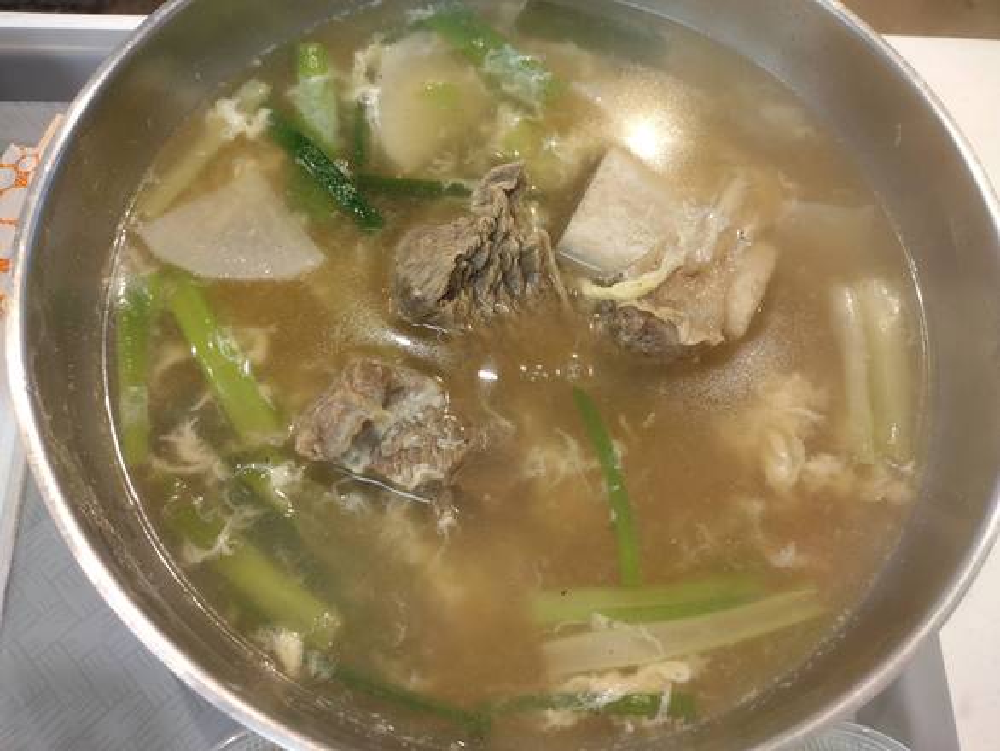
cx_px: 500
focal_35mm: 27
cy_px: 376
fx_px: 780
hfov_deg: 65.3
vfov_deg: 51.4
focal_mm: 4.71
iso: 144
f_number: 1.7
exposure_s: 1/60
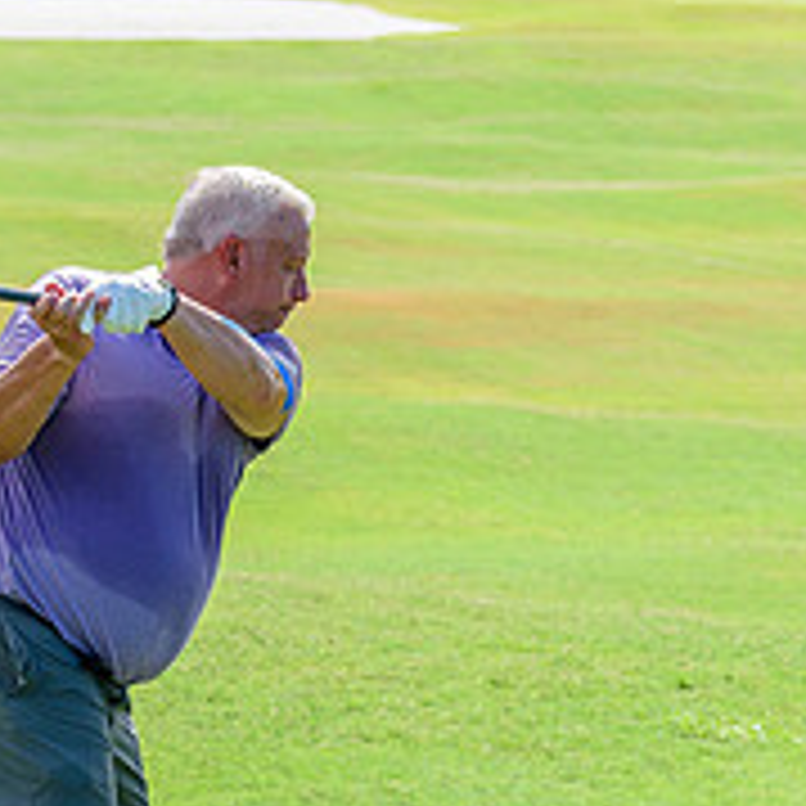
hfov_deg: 4.3
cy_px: 858
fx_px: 10669
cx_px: 288
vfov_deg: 4.3
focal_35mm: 405
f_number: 6.3
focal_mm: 98
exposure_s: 1/640
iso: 200
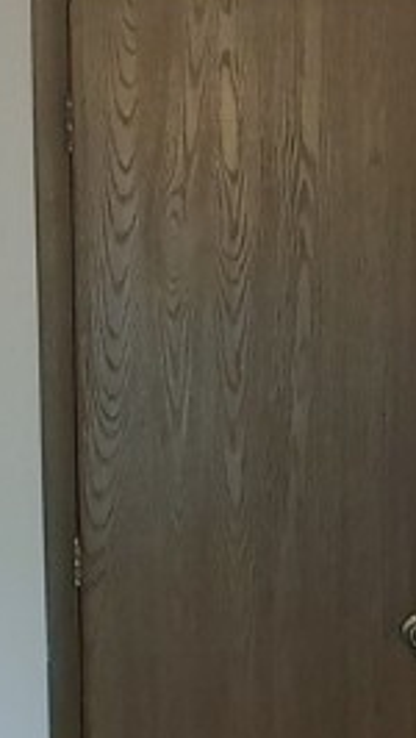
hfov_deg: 11.0
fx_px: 2153
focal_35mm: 110
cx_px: 211
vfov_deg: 18.5
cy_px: 857
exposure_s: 1/20
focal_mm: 4.23
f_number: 1.5
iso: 200
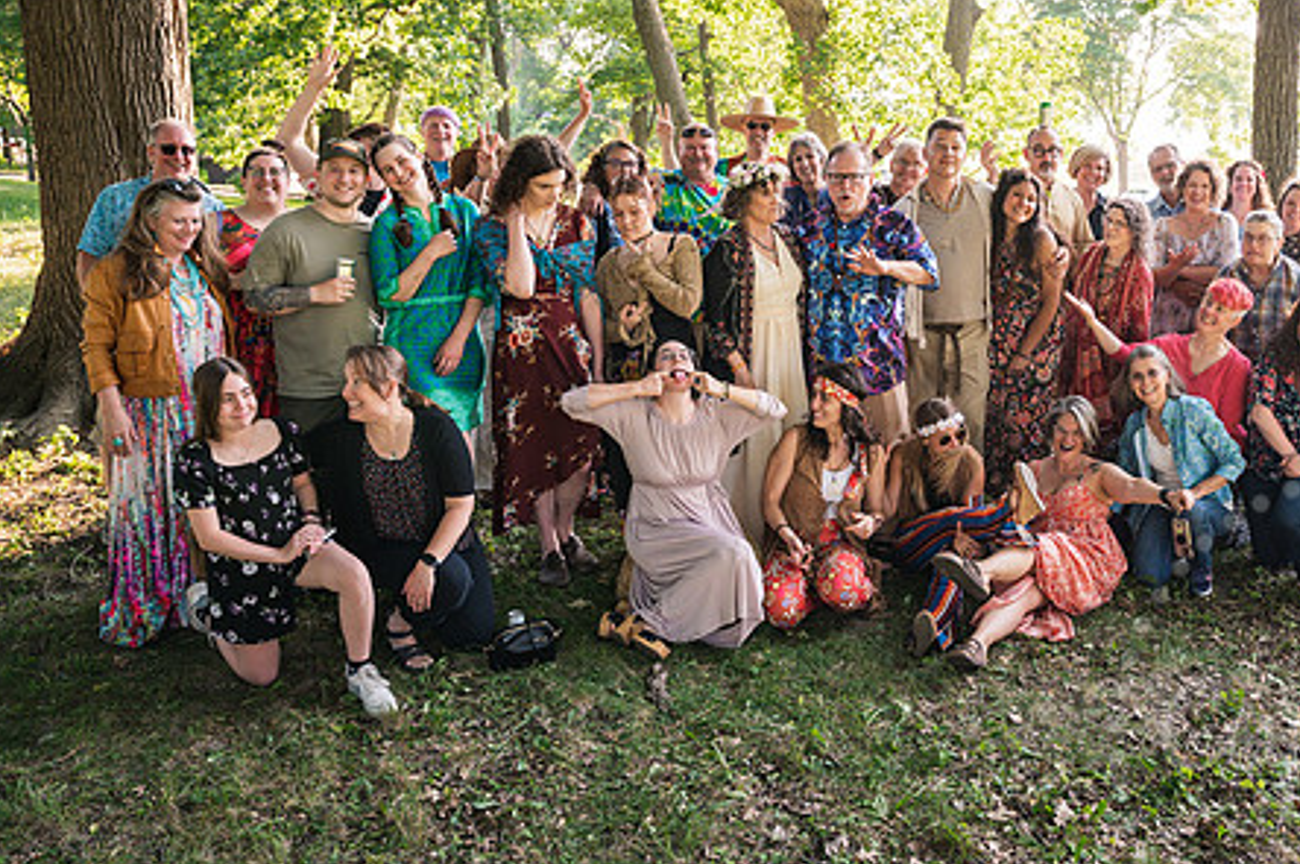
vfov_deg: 38.6
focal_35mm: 34
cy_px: 328
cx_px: 832
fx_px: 1226
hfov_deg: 55.0
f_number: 5.6
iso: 800
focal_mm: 26
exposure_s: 1/250
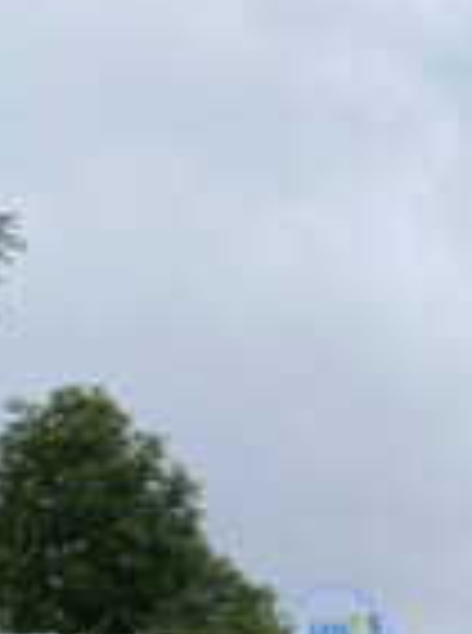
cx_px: 818
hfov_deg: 16.8
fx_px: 1352
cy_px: 652
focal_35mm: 74
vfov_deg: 25.0
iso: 32
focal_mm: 4.2
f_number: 1.8
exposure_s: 1/1927
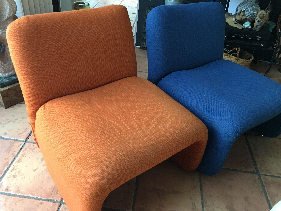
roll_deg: -6.9
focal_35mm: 29
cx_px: 140
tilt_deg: -35.6
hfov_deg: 61.7
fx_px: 235
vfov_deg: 48.2
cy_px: 106
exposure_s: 1/17
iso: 80
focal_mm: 4.15
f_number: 2.2
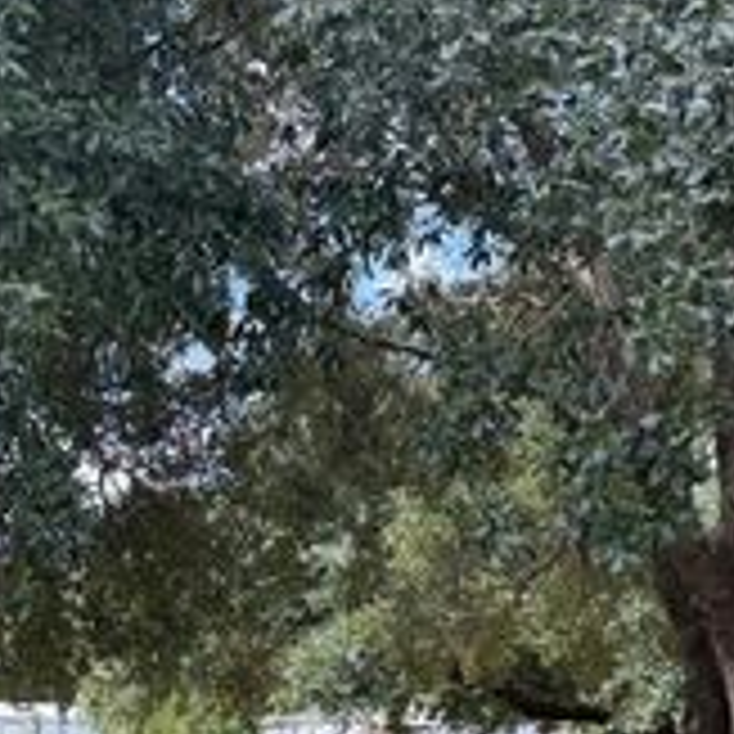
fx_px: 1559
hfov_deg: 25.2
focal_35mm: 65
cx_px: 5
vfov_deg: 25.3
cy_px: 718
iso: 80
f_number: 1.78
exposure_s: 1/938
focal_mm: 6.76
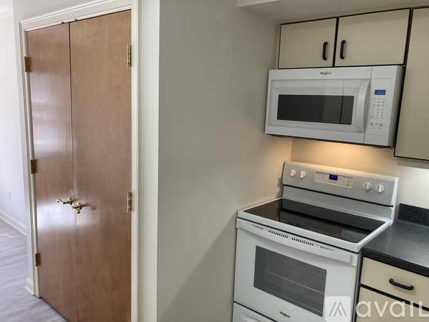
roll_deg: -2.8
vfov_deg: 49.7
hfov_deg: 63.5
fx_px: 347
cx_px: 214
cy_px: 161
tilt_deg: -10.4
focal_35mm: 28
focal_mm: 3.99
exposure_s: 1/60
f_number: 1.8
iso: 64
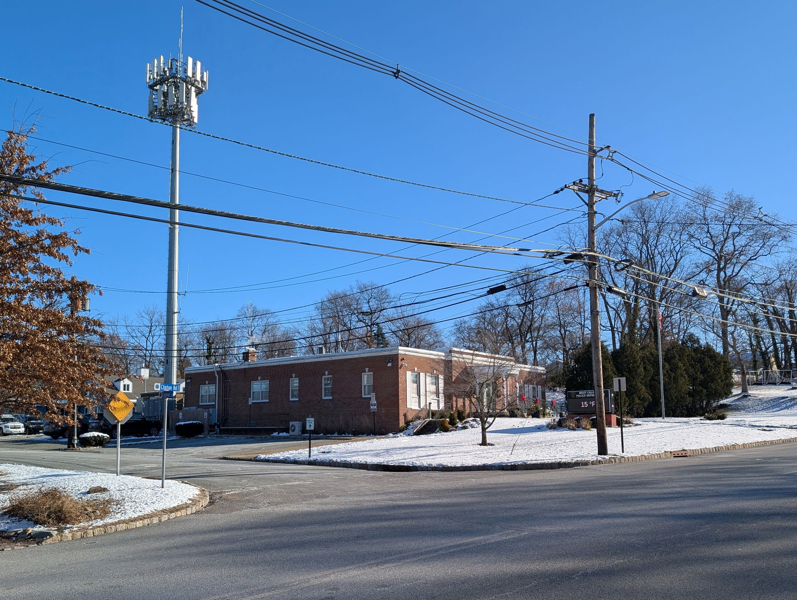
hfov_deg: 71.5
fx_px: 553
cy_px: 300
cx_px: 398
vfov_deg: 56.9
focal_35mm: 24
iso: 19
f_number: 1.68
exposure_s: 1/1212
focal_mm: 6.9
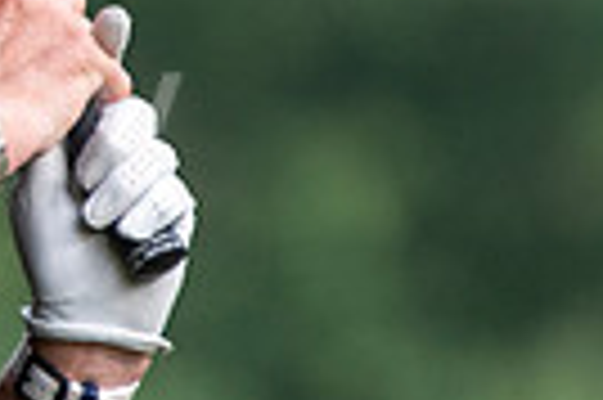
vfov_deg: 0.4
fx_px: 54304
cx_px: -392
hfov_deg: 0.6
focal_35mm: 3246
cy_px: -101
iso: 640
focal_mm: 500
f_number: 5.6
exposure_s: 1/1000
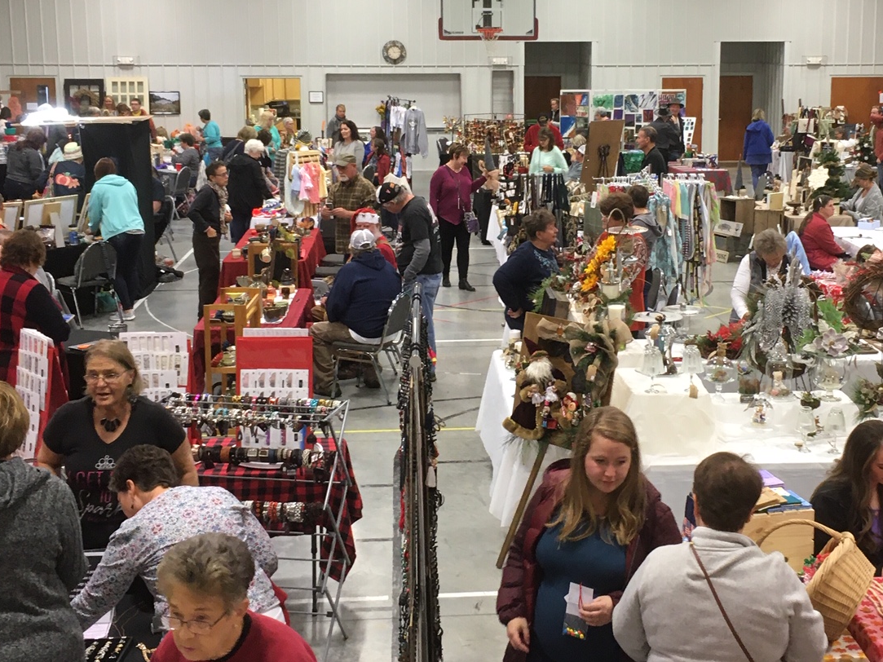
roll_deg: +0.0
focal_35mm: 54
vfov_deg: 27.0
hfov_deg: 35.4
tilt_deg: -8.9
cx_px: 539
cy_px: 284
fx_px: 1377
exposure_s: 1/30
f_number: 2.2
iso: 80
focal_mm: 4.15
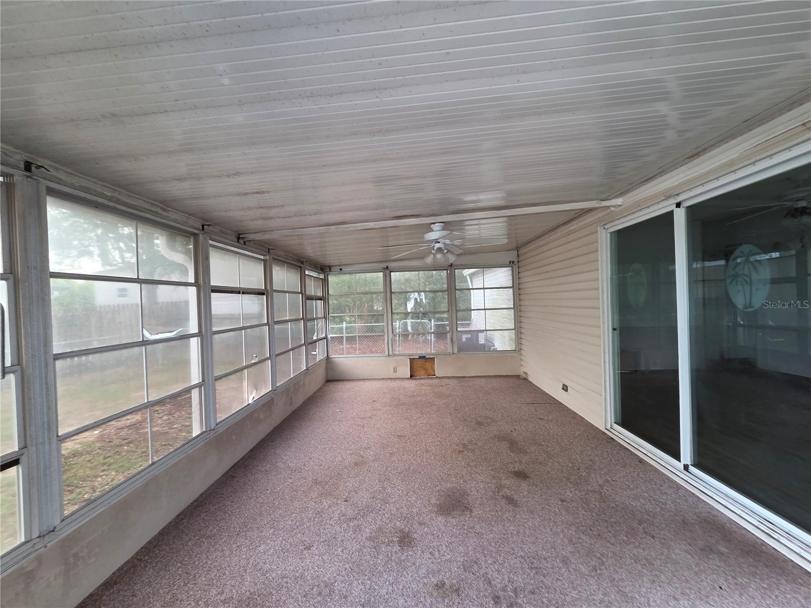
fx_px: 305
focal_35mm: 13
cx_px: 406
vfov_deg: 89.9
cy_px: 304
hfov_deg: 106.2
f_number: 2.2
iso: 160
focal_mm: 2.2
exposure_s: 1/60
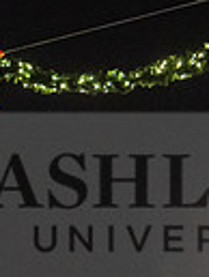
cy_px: 373
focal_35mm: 104
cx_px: -157
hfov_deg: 13.0
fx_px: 836
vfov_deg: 17.6
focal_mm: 24
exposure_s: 1/250
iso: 6400
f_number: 3.2
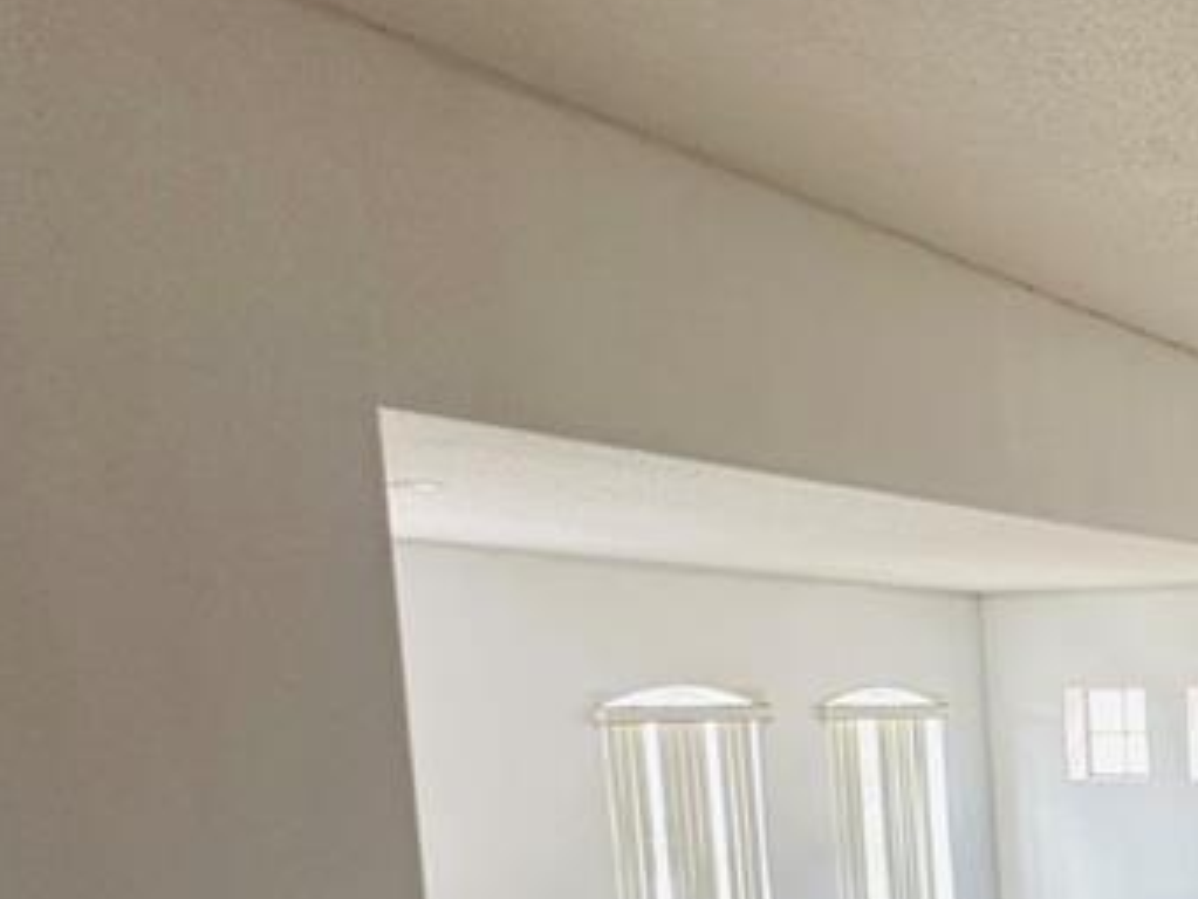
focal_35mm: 42
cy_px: 843
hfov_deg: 31.3
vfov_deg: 32.3
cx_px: 1651
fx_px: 1454
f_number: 2.2
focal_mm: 2.22
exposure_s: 1/99
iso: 160
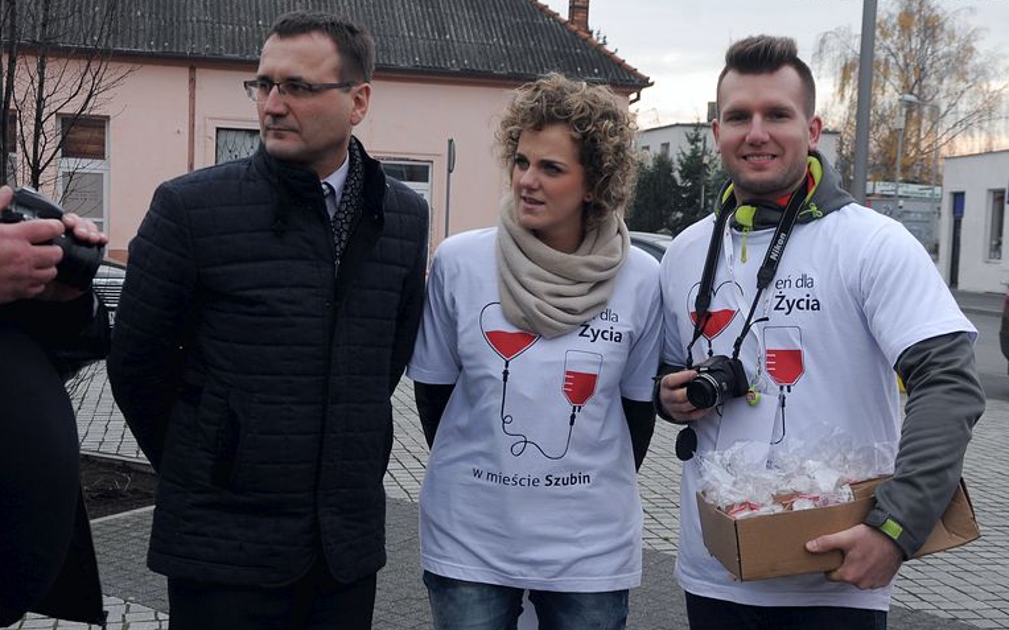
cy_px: 314
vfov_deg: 25.3
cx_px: 535
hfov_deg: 39.6
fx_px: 1402
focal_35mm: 51
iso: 200
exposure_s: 1/200
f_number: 7.1
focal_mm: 30
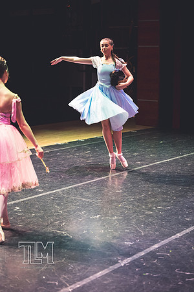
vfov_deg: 28.8
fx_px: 566
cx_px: 97
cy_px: 146
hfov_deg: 19.5
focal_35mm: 70
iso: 5600
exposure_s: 1/250
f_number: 2.8
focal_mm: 70
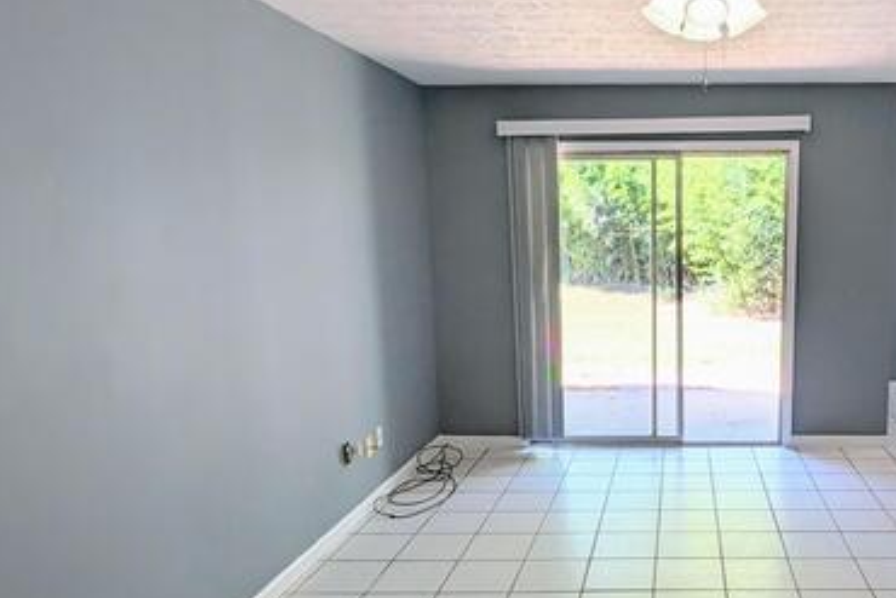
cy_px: 341
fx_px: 672
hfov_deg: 63.2
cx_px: 679
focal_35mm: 27
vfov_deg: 47.8
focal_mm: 2.02
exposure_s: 1/291
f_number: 1.7
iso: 53
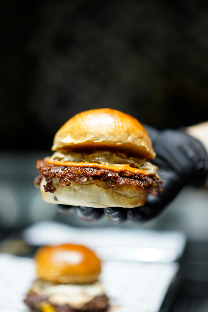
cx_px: 104
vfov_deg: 36.2
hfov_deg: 24.6
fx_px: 477
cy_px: 156
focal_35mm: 55
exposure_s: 1/200
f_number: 1.8
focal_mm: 55
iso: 160
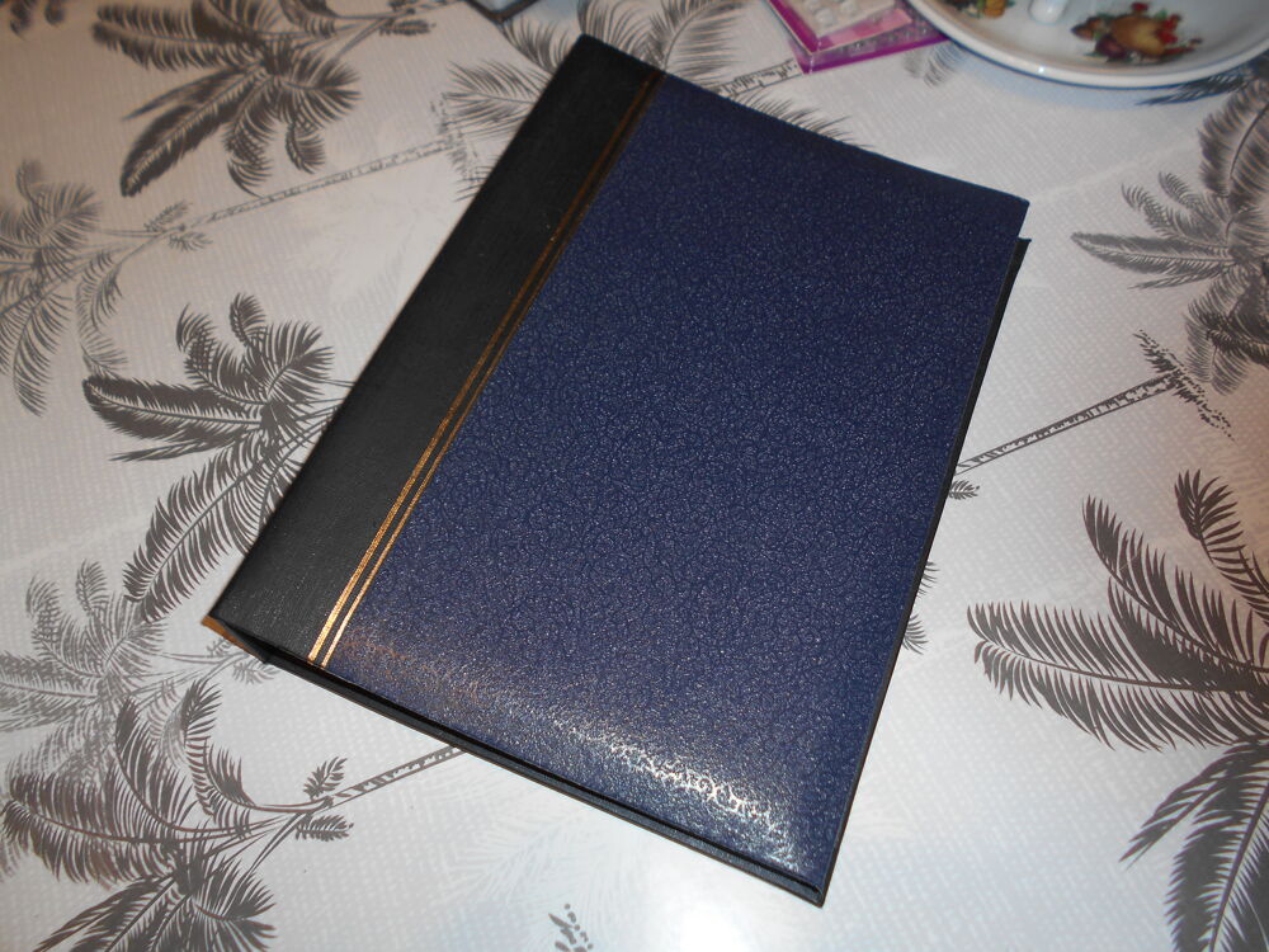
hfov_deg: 67.3
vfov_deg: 53.1
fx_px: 953
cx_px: 634
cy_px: 476
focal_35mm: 26
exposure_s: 1/25
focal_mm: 4.6
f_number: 3.2
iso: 80
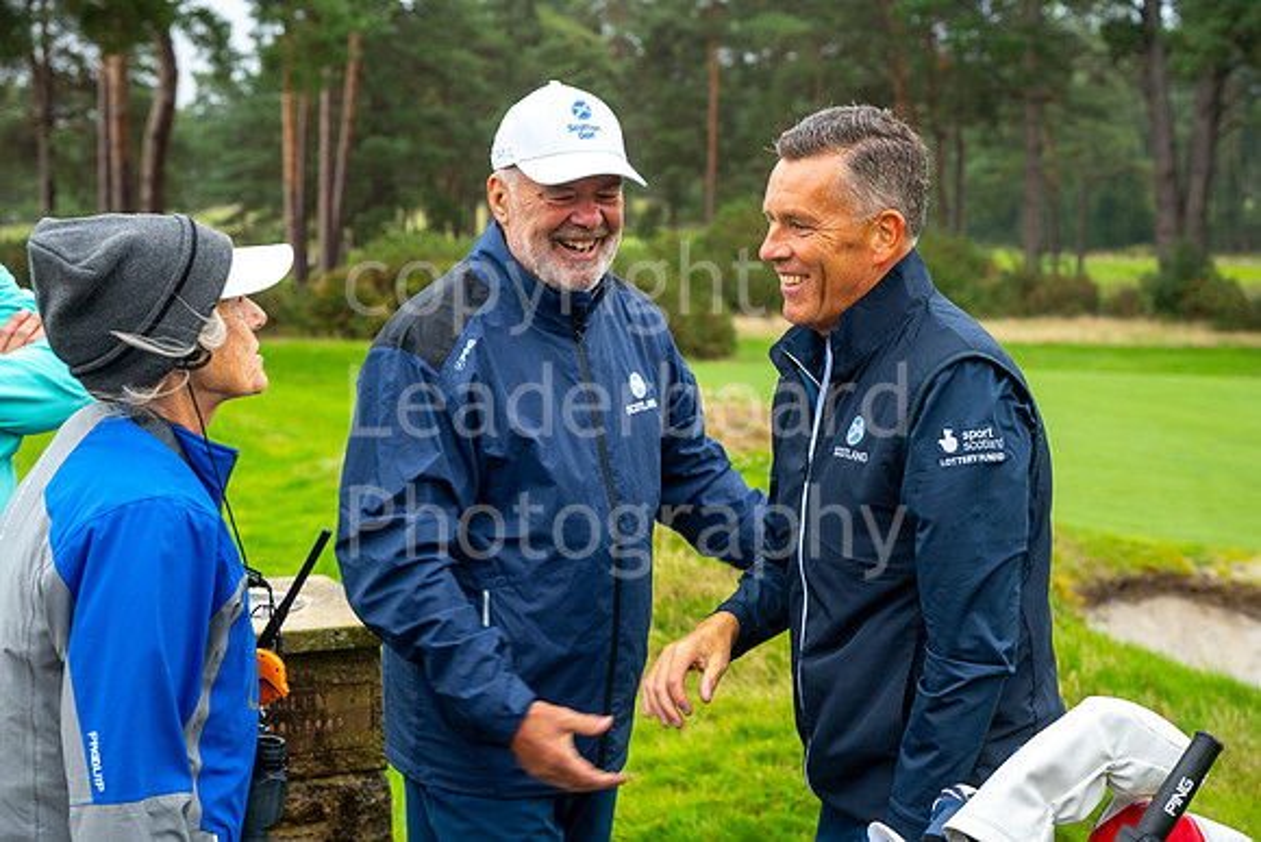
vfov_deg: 21.6
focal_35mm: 63
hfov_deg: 31.9
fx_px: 2207
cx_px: 630
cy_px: 421
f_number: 5.6
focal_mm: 63
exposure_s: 1/125
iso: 1000
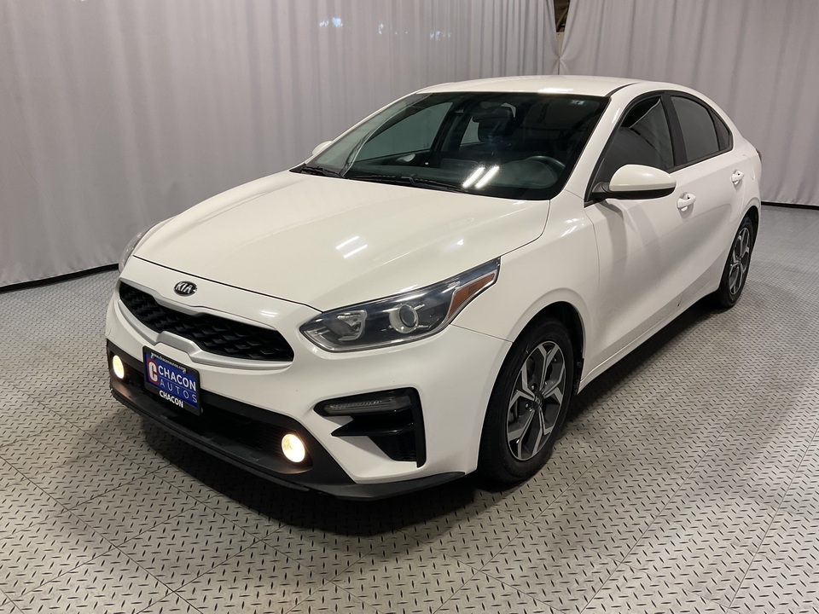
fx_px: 686
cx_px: 410
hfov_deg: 61.7
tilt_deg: -16.4
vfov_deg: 48.2
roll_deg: -2.0
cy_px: 307
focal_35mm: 29
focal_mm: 3
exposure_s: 1/120
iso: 50
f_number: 1.8
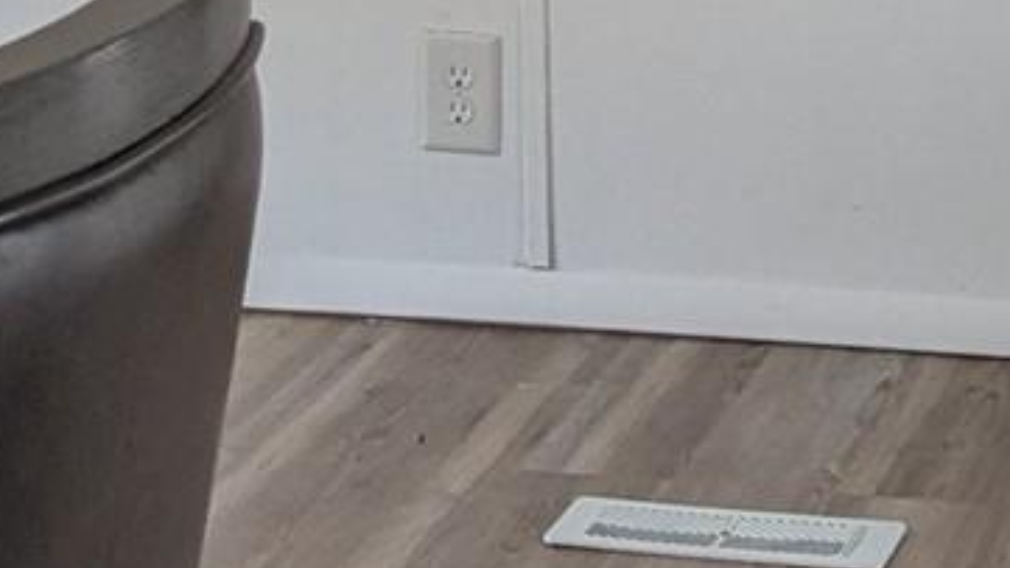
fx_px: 4472
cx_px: 339
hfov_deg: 12.9
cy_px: -649
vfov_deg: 7.0
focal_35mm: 167
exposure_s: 1/120
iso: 44
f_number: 1.73
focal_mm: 4.38
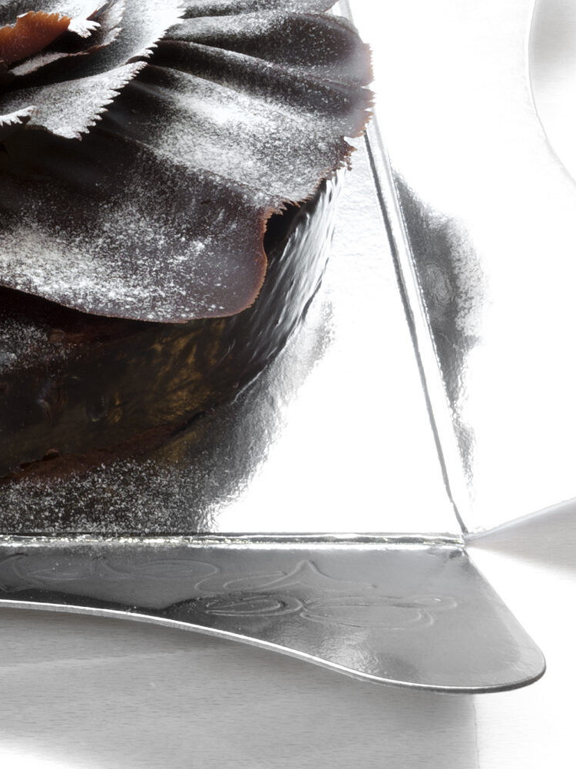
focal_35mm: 118
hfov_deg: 12.3
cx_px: -91
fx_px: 2620
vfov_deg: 16.6
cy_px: 170
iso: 100
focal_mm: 48
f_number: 29
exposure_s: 1.3
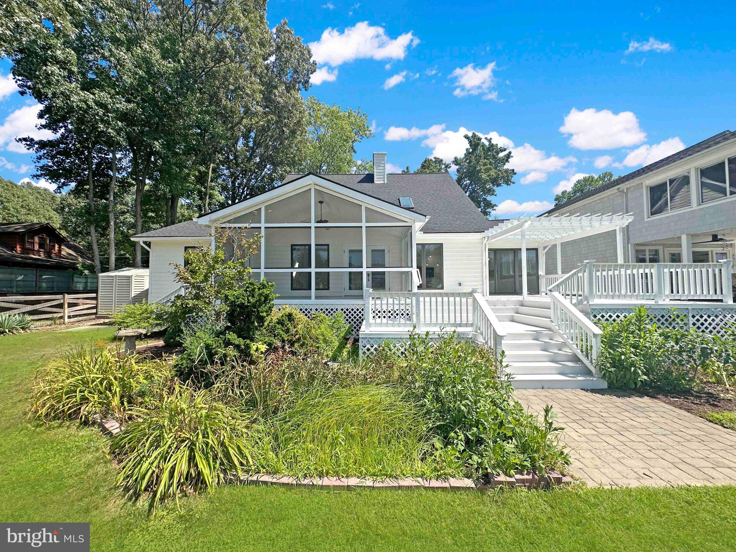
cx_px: 368
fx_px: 298
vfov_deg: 85.7
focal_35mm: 14
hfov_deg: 102.1
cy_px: 276
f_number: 2.2
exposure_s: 1/1575
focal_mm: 2.22
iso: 50
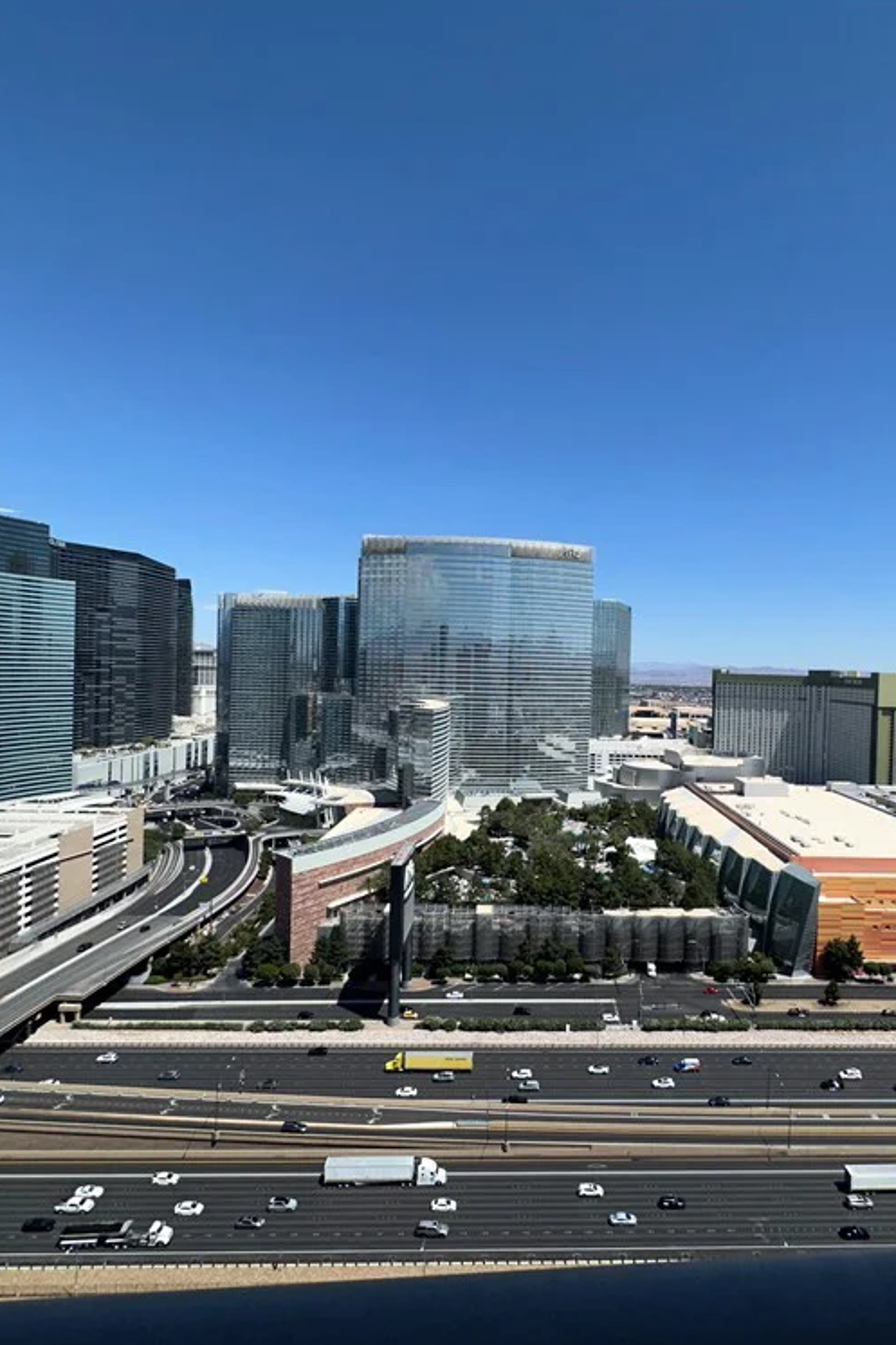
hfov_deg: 61.1
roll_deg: -2.0
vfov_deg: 84.0
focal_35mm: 20
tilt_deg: -1.0
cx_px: 557
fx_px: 747
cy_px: 678
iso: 50
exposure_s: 1/3205
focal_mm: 2.22
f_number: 2.2
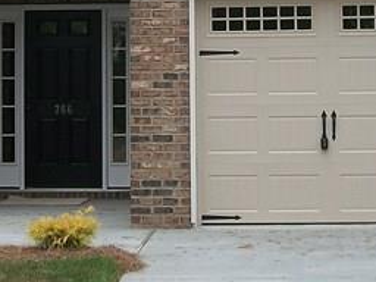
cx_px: 116
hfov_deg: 15.4
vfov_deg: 11.3
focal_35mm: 128
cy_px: -69
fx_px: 1390
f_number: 2.9
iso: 80
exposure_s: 1/400
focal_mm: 5.7
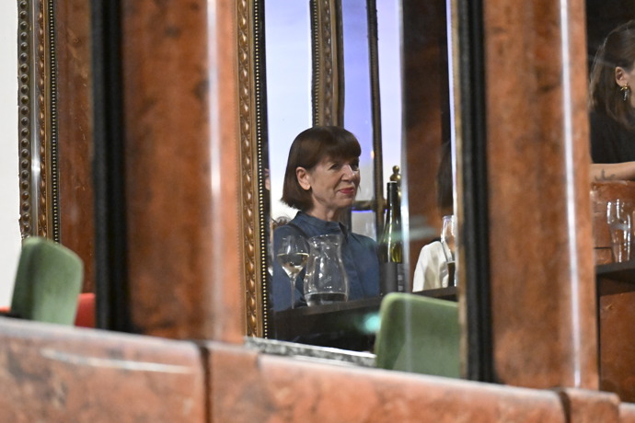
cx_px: 318
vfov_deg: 4.6
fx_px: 5291
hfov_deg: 6.9
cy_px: 212
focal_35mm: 300
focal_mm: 200
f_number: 2.8
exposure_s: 1/200
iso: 16000
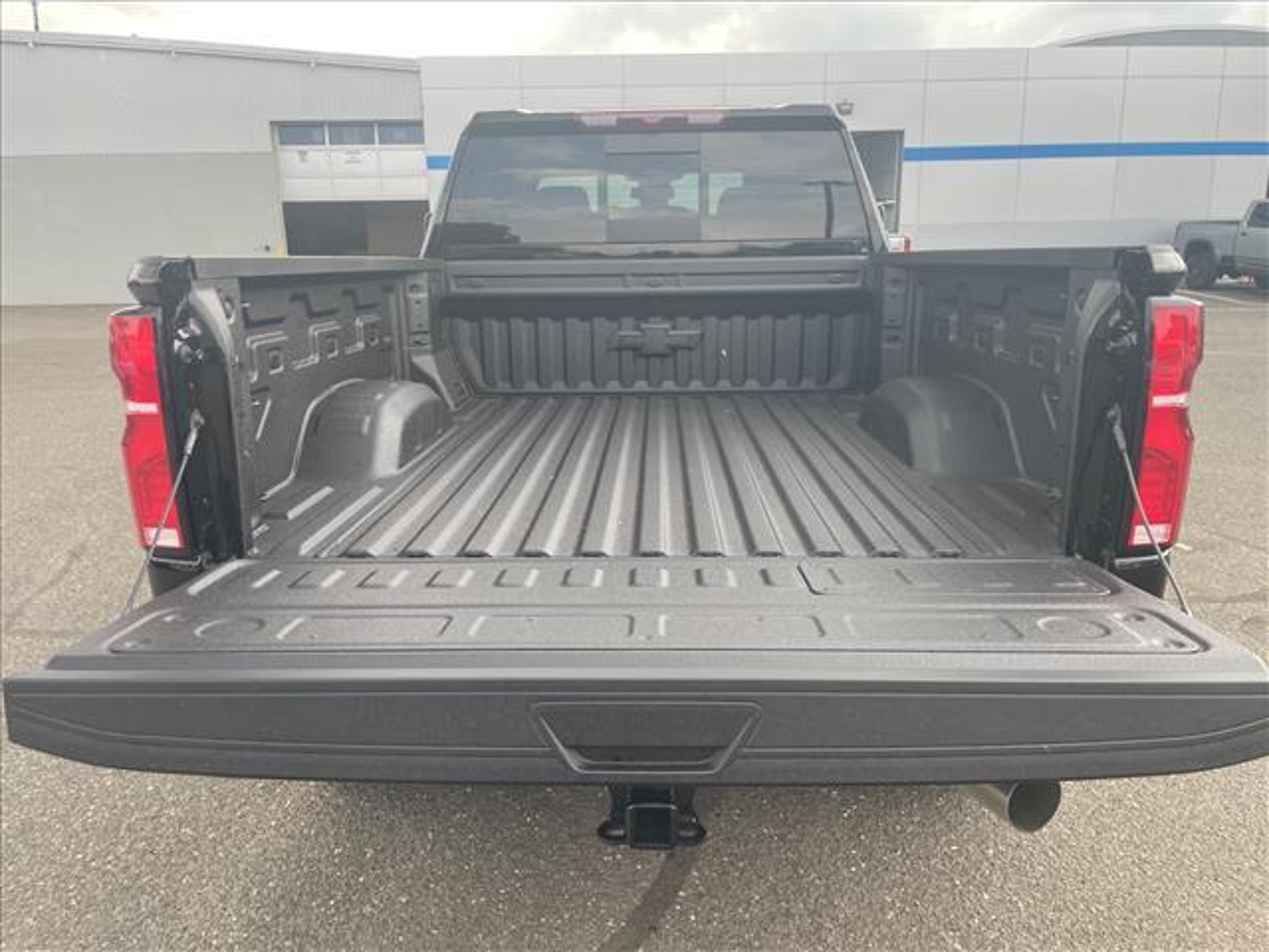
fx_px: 953
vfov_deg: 53.1
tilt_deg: -14.4
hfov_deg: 67.3
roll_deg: +0.5
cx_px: 634
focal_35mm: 26
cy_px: 476
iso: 32
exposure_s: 1/211
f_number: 1.6
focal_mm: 4.2
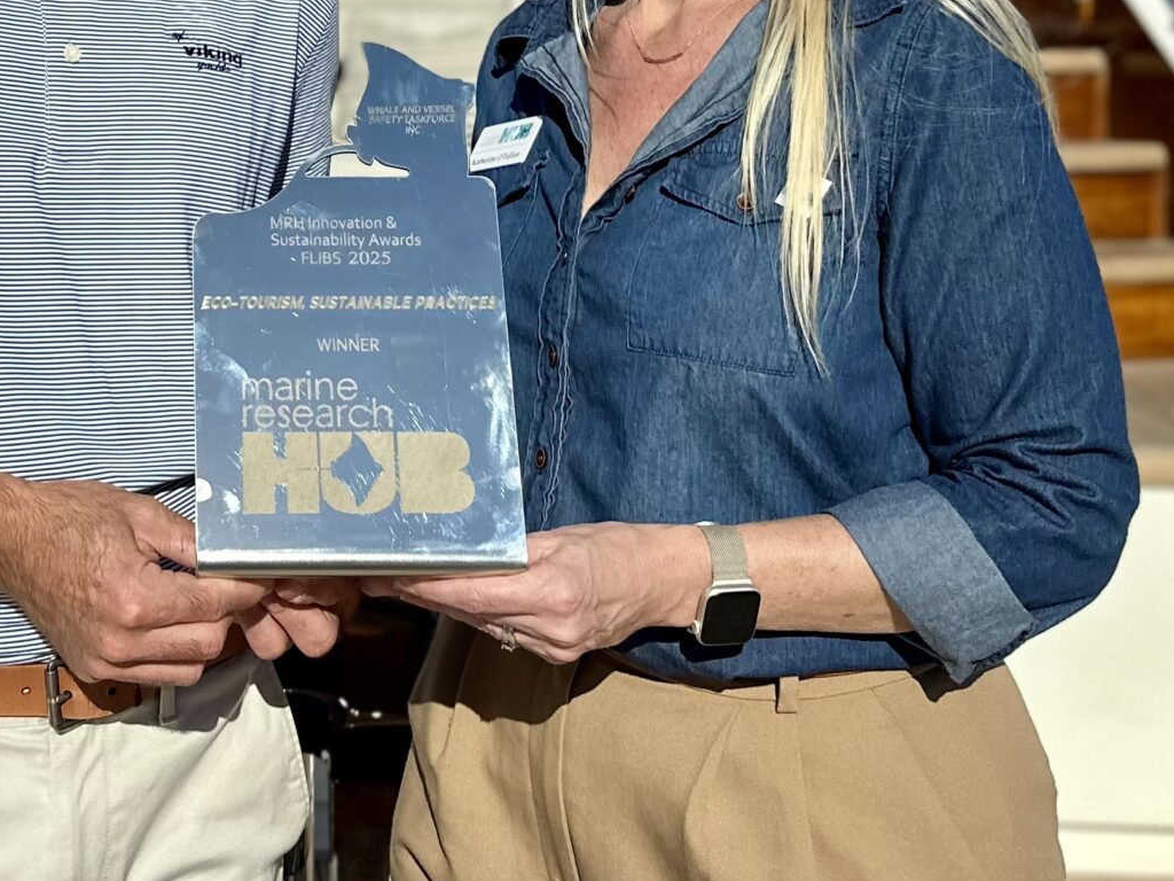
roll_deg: -0.8
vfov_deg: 22.9
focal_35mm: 60
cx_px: 152
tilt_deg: +4.4
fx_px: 2035
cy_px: -103
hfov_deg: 30.9
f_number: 1.78
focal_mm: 6.86
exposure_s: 1/9709
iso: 80
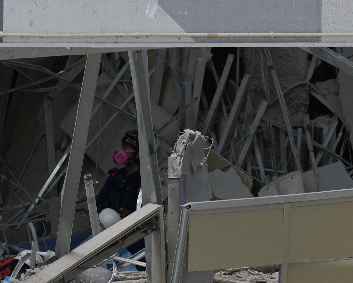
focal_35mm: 978
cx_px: 161
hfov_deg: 2.0
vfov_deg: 1.6
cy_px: 359
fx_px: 10216
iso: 200
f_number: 4.5
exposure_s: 1/2000
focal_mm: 200
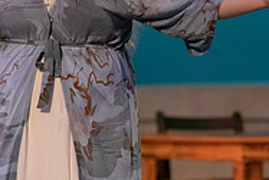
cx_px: 109
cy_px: -41
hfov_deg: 3.9
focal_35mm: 526
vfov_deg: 2.6
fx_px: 3933
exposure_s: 1/320
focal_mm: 170
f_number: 3.2
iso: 4000
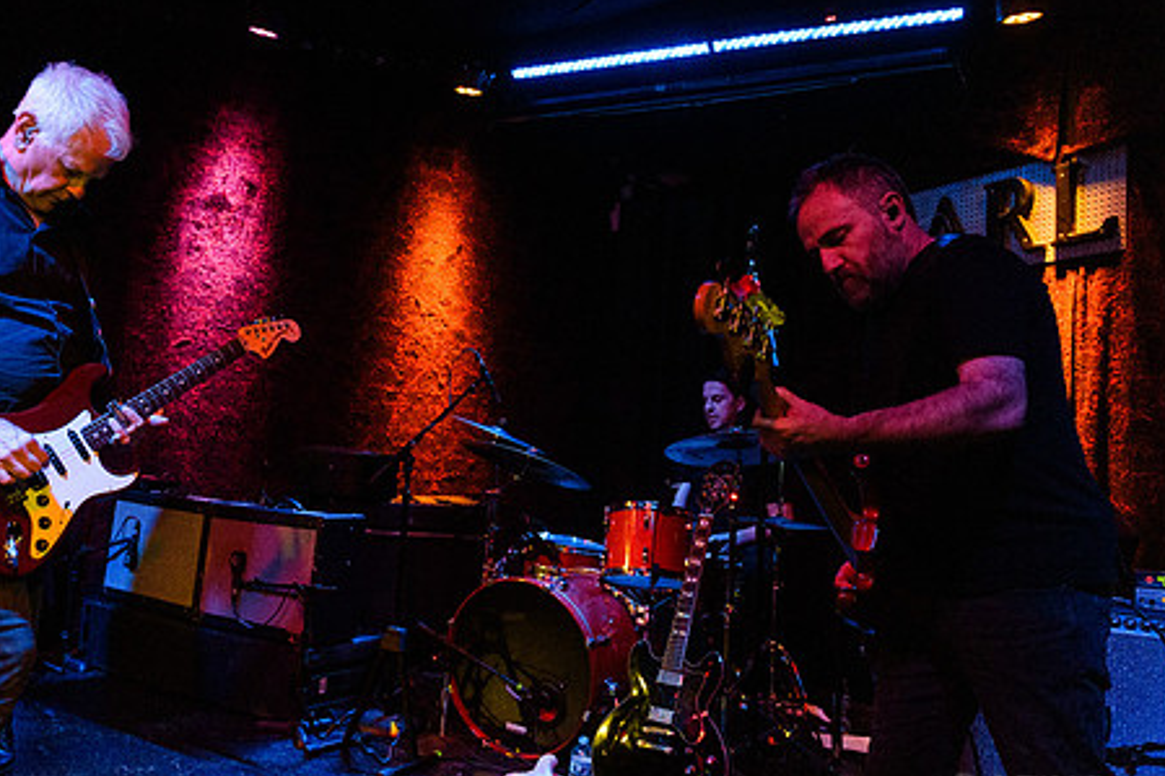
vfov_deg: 42.3
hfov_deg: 59.9
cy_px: 365
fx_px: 1003
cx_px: 480
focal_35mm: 31
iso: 2500
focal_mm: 24
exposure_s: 1/125
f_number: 3.2
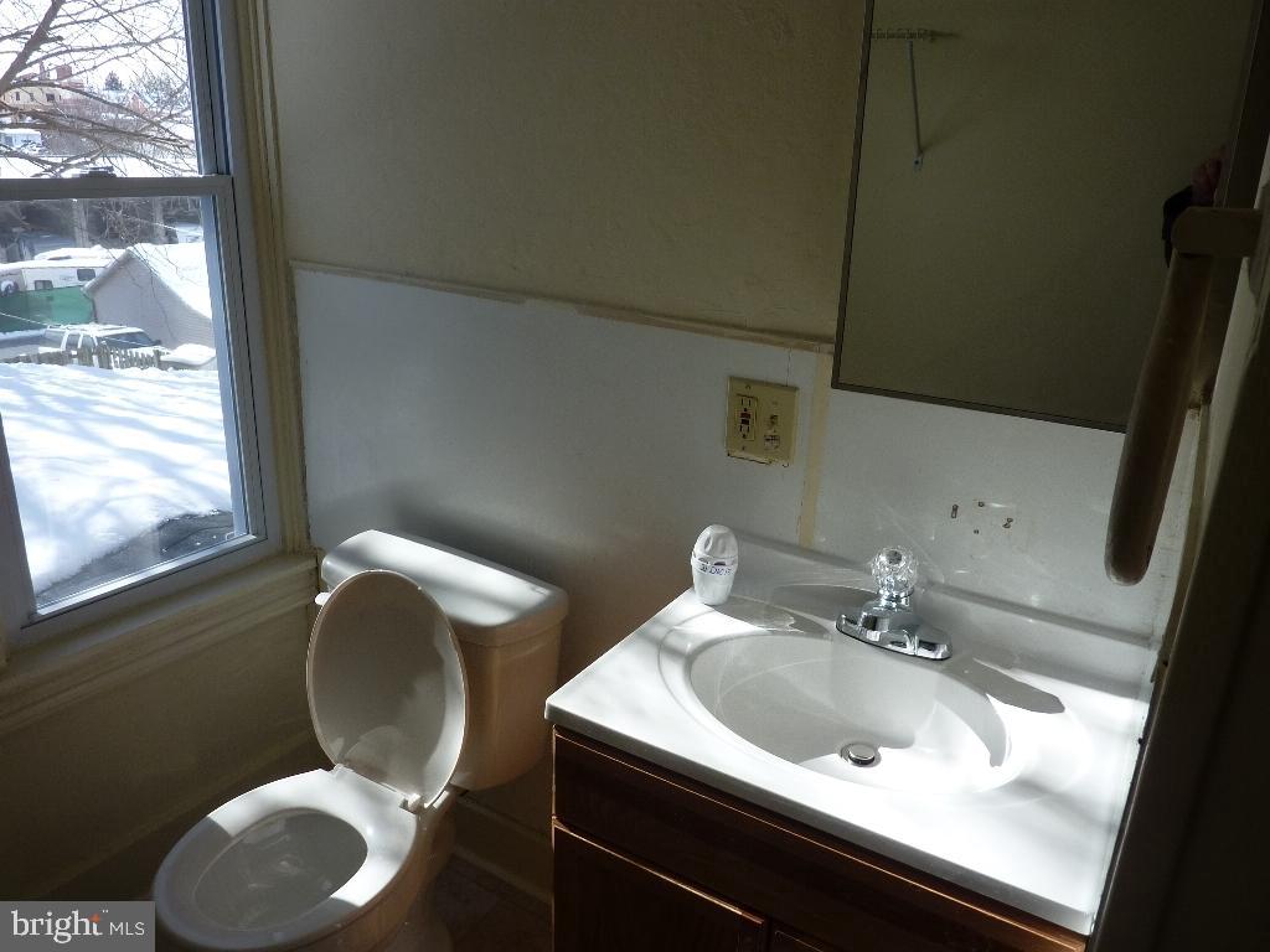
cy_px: 476
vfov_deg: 54.9
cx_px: 635
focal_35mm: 25
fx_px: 917
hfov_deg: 69.4
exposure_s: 1/250
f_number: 4
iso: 80
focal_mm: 4.1
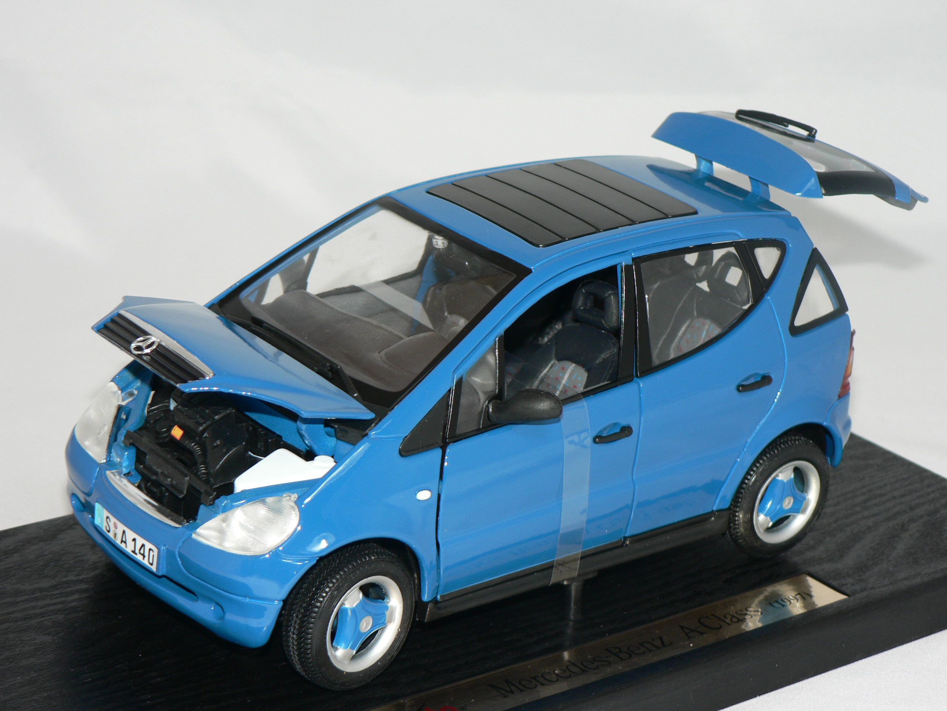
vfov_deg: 16.2
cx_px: 474
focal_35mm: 91
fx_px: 2490
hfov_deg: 21.5
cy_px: 356
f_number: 3.2
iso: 80
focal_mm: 15.2
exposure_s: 1/60
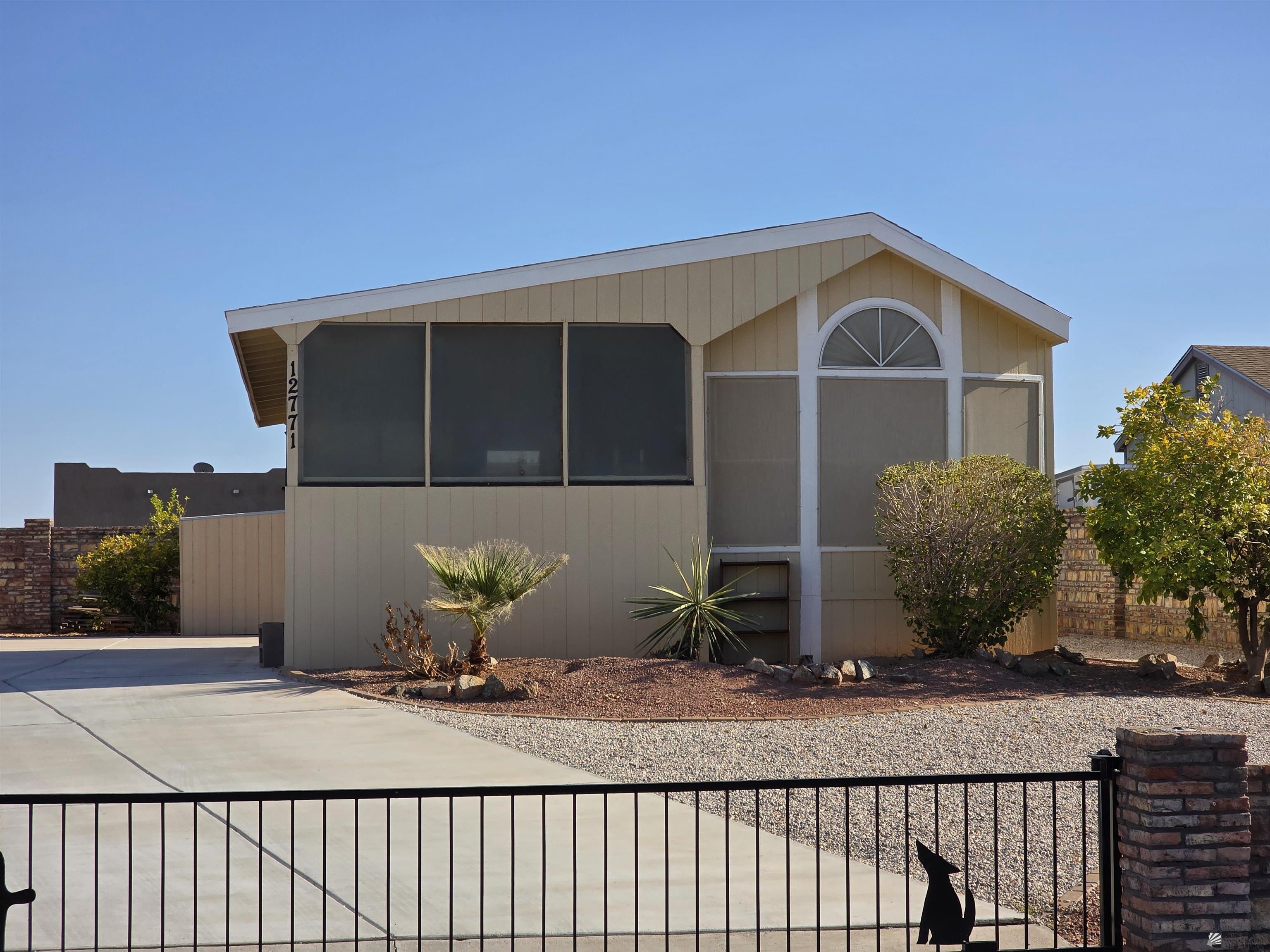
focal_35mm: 69
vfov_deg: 21.3
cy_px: 476
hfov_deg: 28.2
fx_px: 2531
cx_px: 635
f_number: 2.4
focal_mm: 7.9
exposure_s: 1/2410
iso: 50
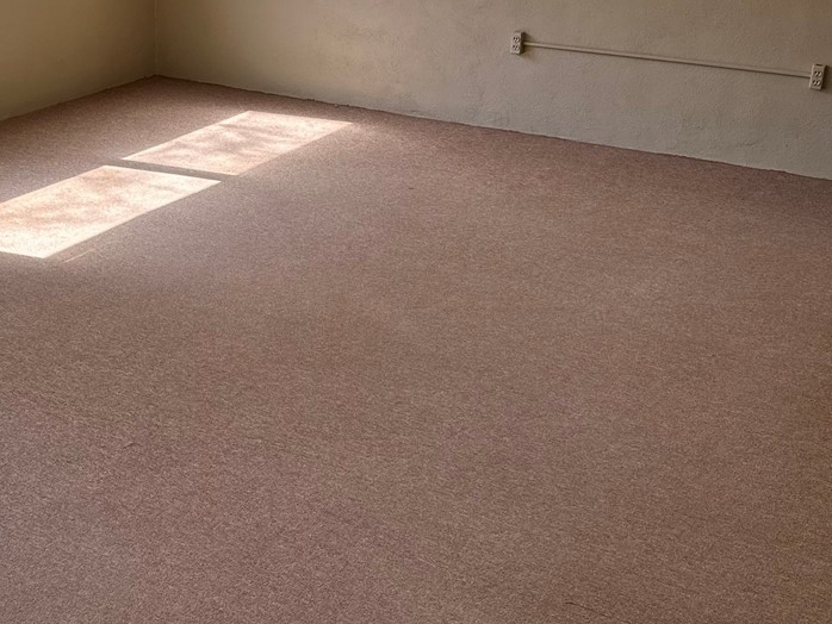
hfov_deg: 34.0
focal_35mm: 55
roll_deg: -0.8
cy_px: 188
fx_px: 1322
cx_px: 181
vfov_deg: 26.4
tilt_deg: -17.5
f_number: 1.78
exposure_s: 1/161
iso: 80
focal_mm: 6.86
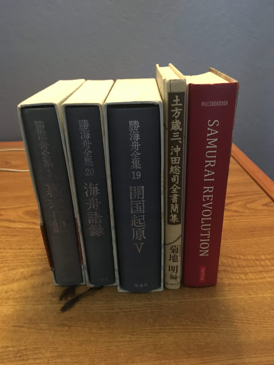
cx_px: 137
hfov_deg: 48.2
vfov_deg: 61.7
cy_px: 182
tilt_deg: -24.7
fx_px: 306
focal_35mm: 29
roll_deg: +1.7
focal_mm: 4.15
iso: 500
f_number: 2.2
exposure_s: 1/15
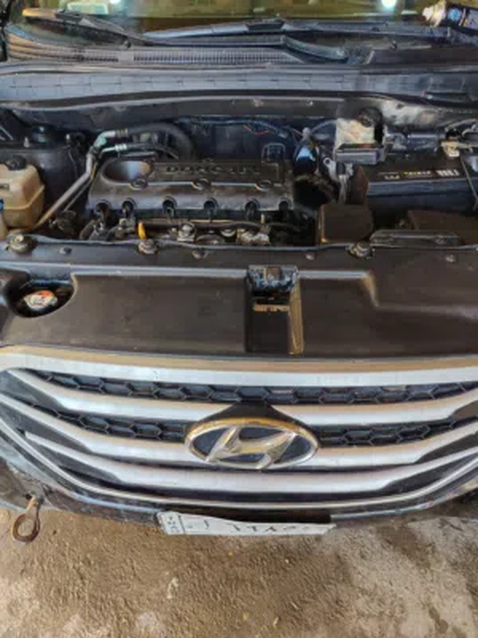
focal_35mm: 24
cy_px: 319
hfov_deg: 56.8
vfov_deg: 71.6
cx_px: 239
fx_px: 442
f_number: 1.75
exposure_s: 1/400
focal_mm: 5.25
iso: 828
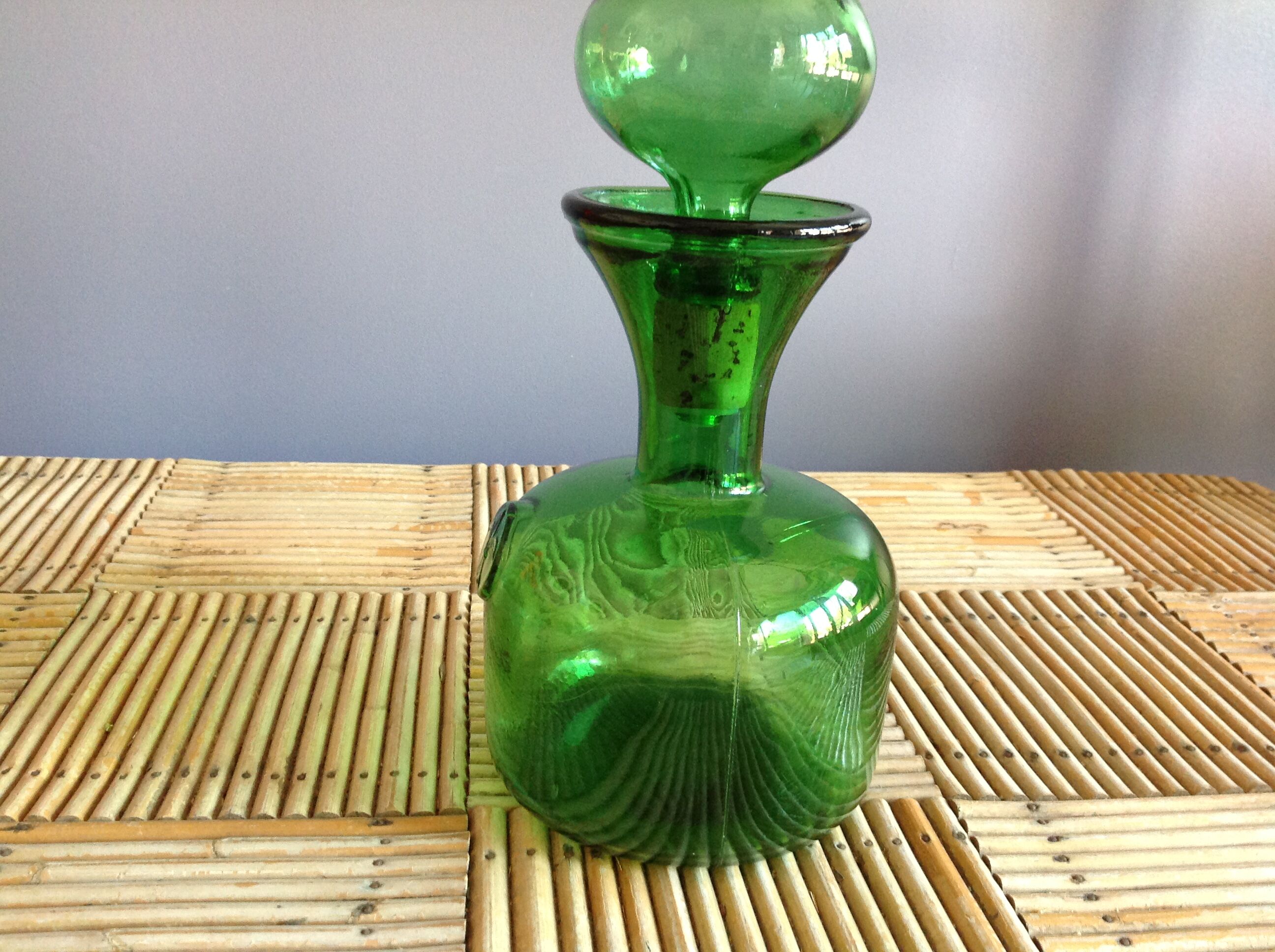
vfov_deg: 40.6
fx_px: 1287
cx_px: 638
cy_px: 476
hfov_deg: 52.7
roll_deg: -2.9
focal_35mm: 35
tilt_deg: -18.1
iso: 200
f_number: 2.4
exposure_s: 1/15
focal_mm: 4.28
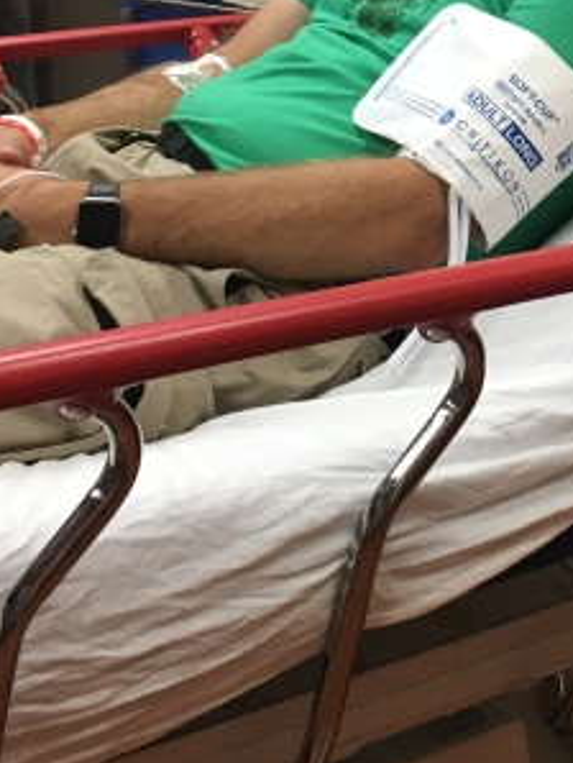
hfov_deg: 17.5
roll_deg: +2.2
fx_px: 1829
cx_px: 550
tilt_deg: -7.6
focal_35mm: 83
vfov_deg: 22.5
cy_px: -19
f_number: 2.2
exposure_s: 1/30
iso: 50
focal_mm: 4.15
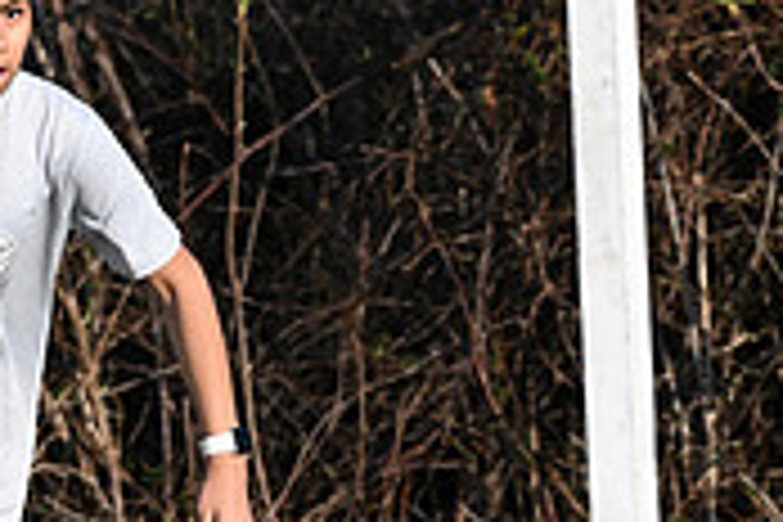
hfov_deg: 3.1
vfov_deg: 2.1
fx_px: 14463
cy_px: 502
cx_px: 94
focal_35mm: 665
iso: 6400
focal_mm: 200
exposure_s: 1/6400
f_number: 10
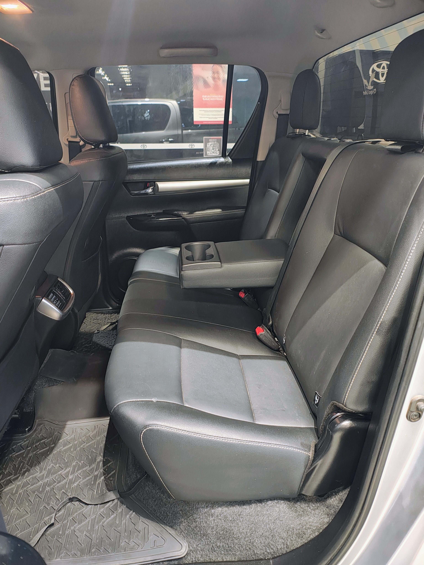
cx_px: 212
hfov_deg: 54.9
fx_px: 408
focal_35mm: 25
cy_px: 282
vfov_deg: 69.4
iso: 2188
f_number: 1.4
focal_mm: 5.89
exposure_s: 1/24
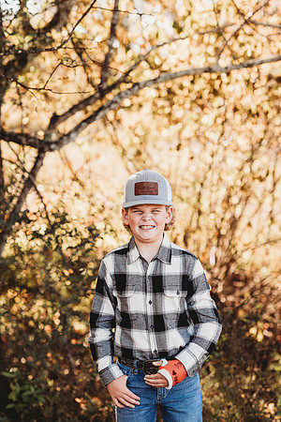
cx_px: 140
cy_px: 211
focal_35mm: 85
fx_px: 995
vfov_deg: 23.9
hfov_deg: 16.1
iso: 160
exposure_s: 1/250
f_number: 2.8
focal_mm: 85
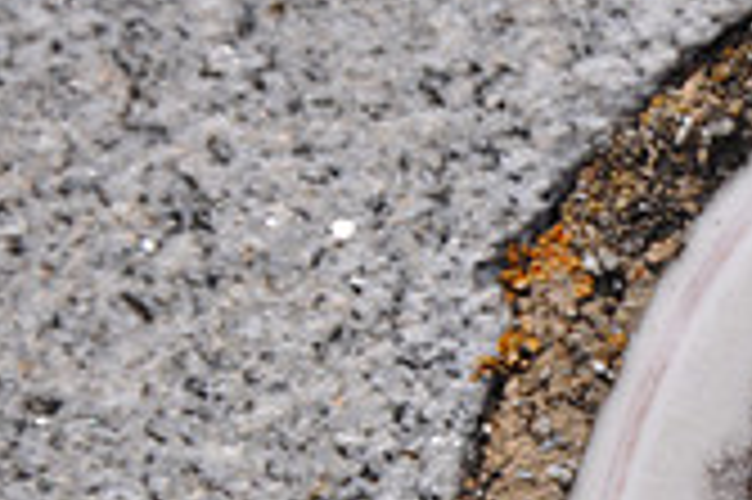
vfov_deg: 2.9
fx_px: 10017
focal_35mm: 480
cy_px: 768
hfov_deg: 4.3
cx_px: 1252
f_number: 10
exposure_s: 1/400
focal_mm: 92
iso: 200
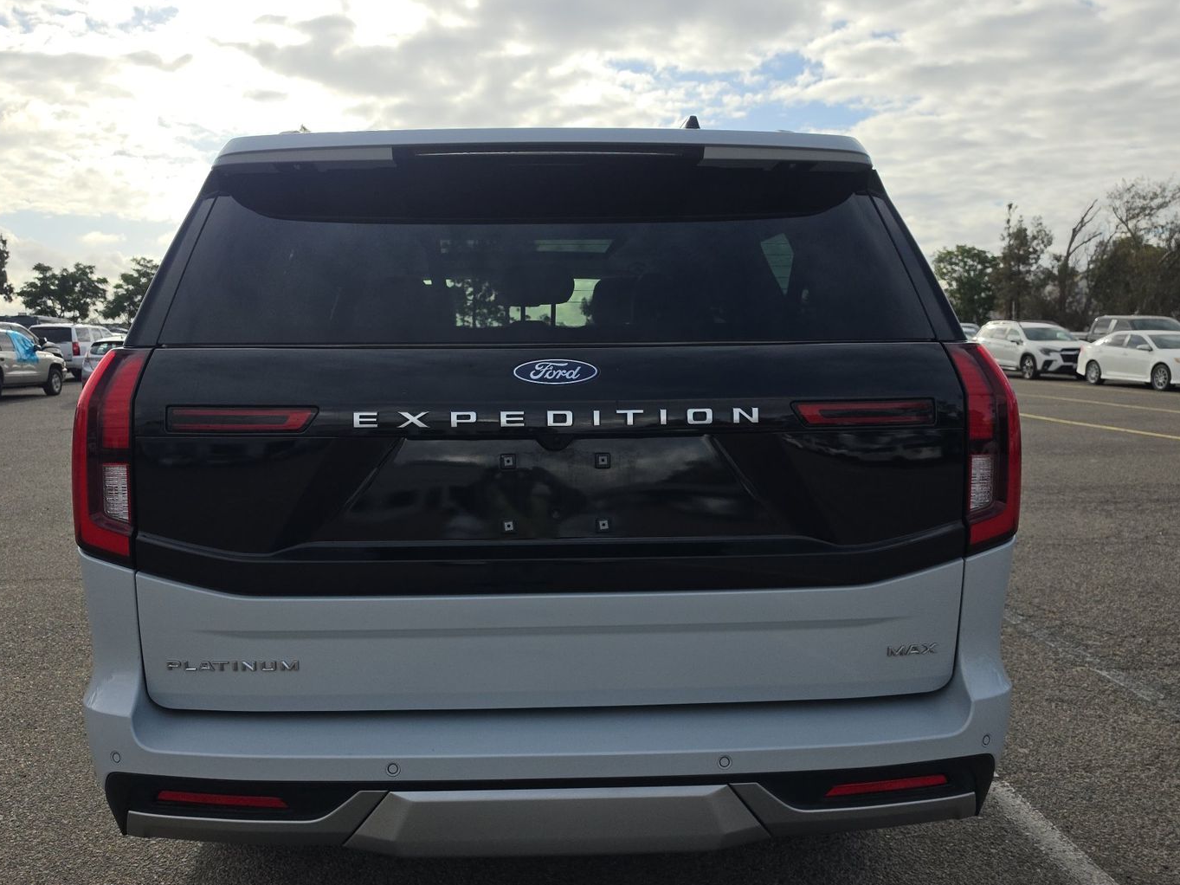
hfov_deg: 65.2
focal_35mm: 27
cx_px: 546
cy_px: 434
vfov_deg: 51.3
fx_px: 920
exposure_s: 1/7940
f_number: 1.4
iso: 49
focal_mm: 6.5
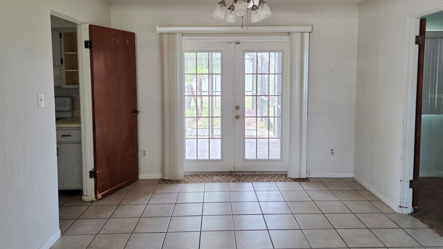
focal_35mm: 26
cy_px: 95
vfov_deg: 44.1
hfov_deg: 71.9
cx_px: 225
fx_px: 305
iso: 200
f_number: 1.8
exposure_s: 1/180
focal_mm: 5.4
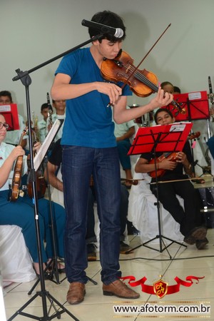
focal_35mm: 87
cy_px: 160
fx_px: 776
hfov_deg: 15.7
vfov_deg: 23.4
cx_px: 107
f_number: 5
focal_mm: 58
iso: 1600
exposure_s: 1/60
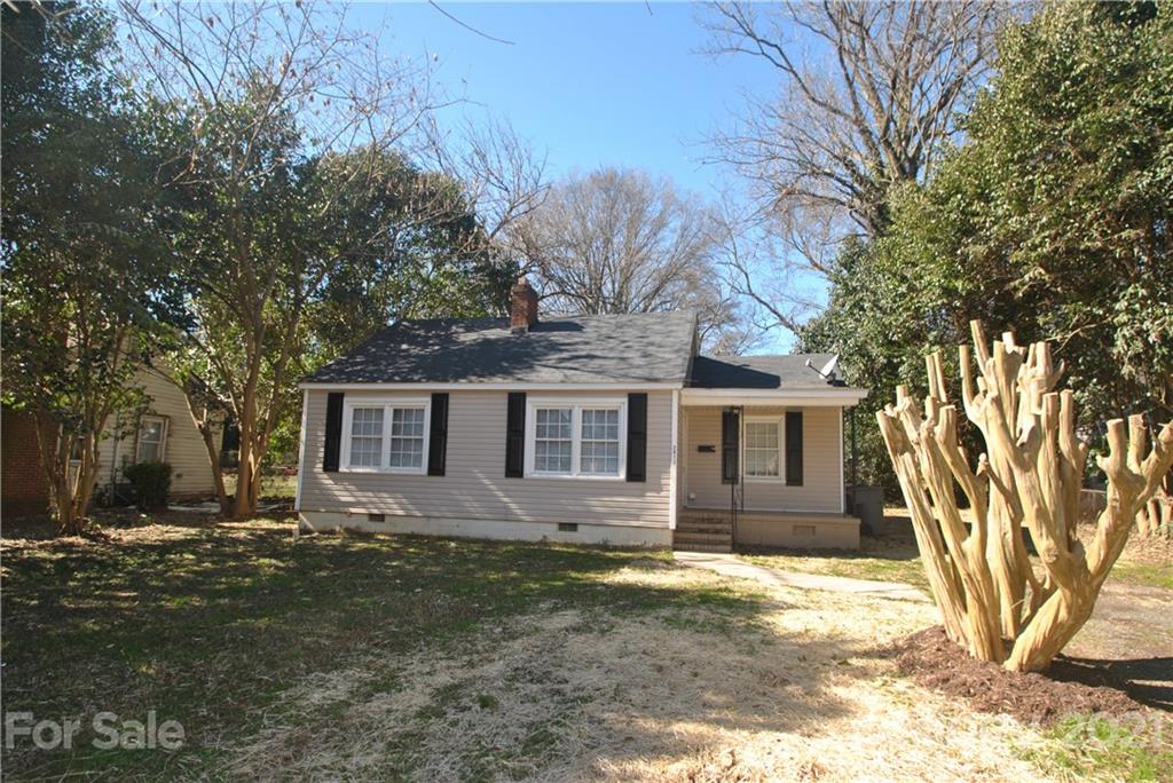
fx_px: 587
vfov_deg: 67.5
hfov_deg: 90.0
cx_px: 586
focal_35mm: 18
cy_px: 392
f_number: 5
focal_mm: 12
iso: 100
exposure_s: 1/200
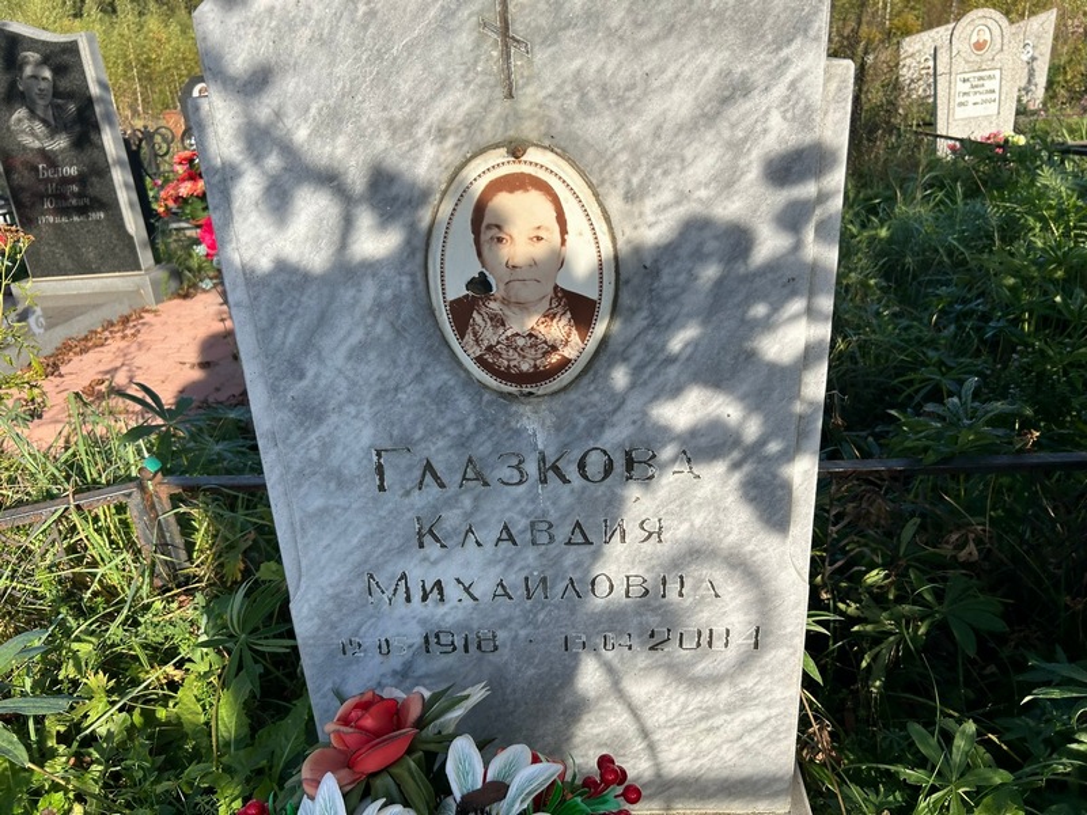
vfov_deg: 53.1
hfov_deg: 67.3
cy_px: 408
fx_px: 816
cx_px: 544
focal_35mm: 26
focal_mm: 5.7
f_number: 1.5
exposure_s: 1/2083
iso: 50
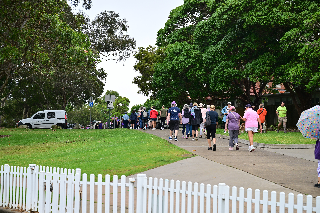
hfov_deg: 28.8
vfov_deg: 19.5
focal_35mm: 70
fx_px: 622
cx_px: 160
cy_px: 106
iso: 160
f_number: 4
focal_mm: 70
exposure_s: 1/400
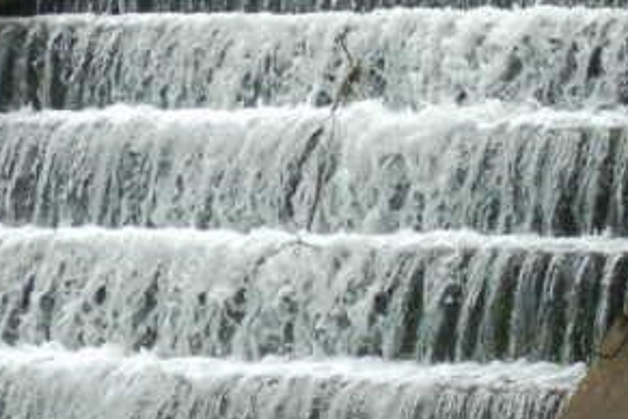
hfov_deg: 5.6
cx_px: 106
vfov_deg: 3.7
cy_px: 336
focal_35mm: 369
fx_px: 6436
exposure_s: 1/500
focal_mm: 70
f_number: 5.6
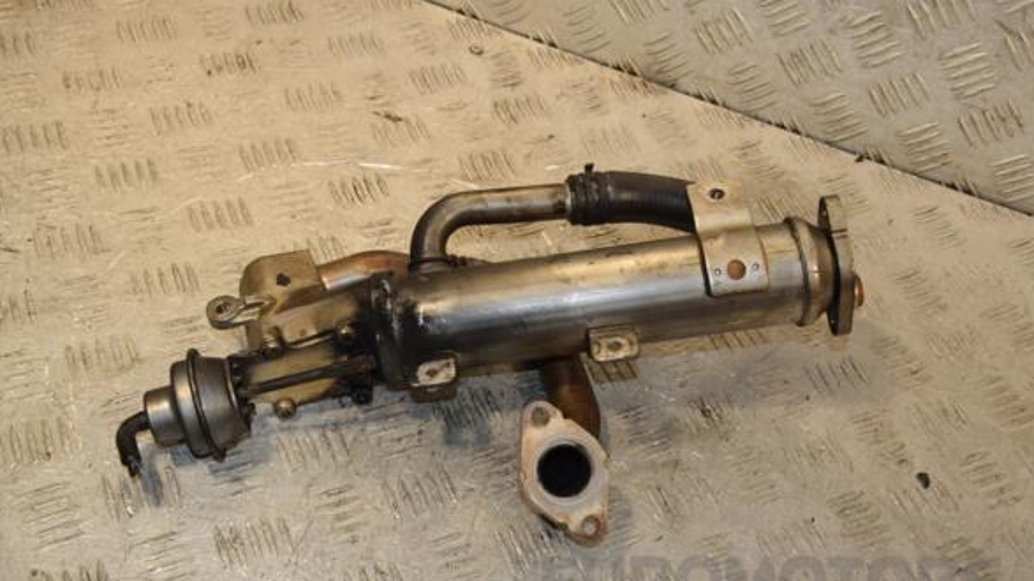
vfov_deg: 26.5
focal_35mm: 45
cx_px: 509
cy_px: 349
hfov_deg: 45.5
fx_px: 1234
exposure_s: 1/200
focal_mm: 28
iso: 800
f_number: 7.1
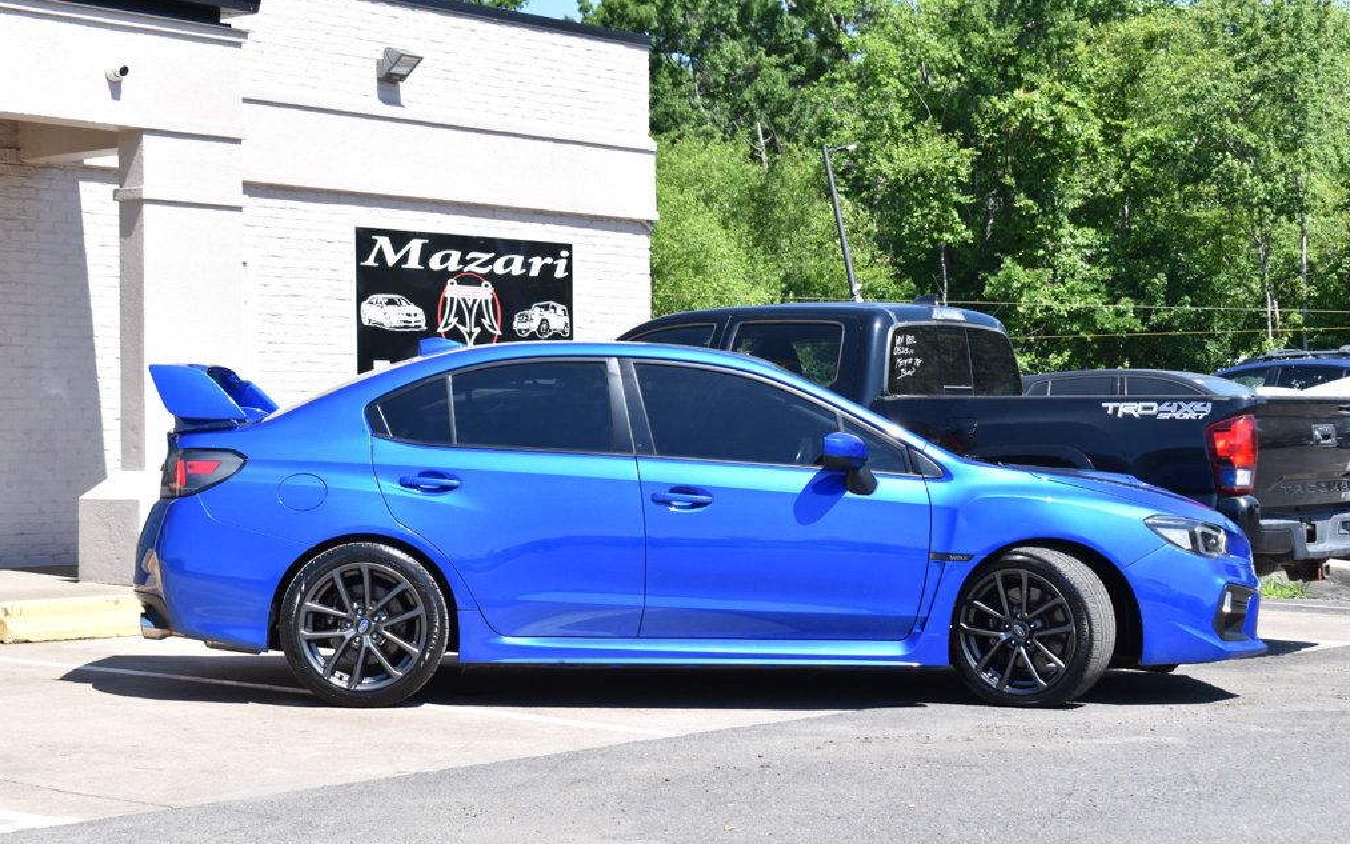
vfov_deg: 18.7
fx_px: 2557
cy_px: 448
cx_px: 669
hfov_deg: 29.6
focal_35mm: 70
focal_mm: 45
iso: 200
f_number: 8
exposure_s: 1/250
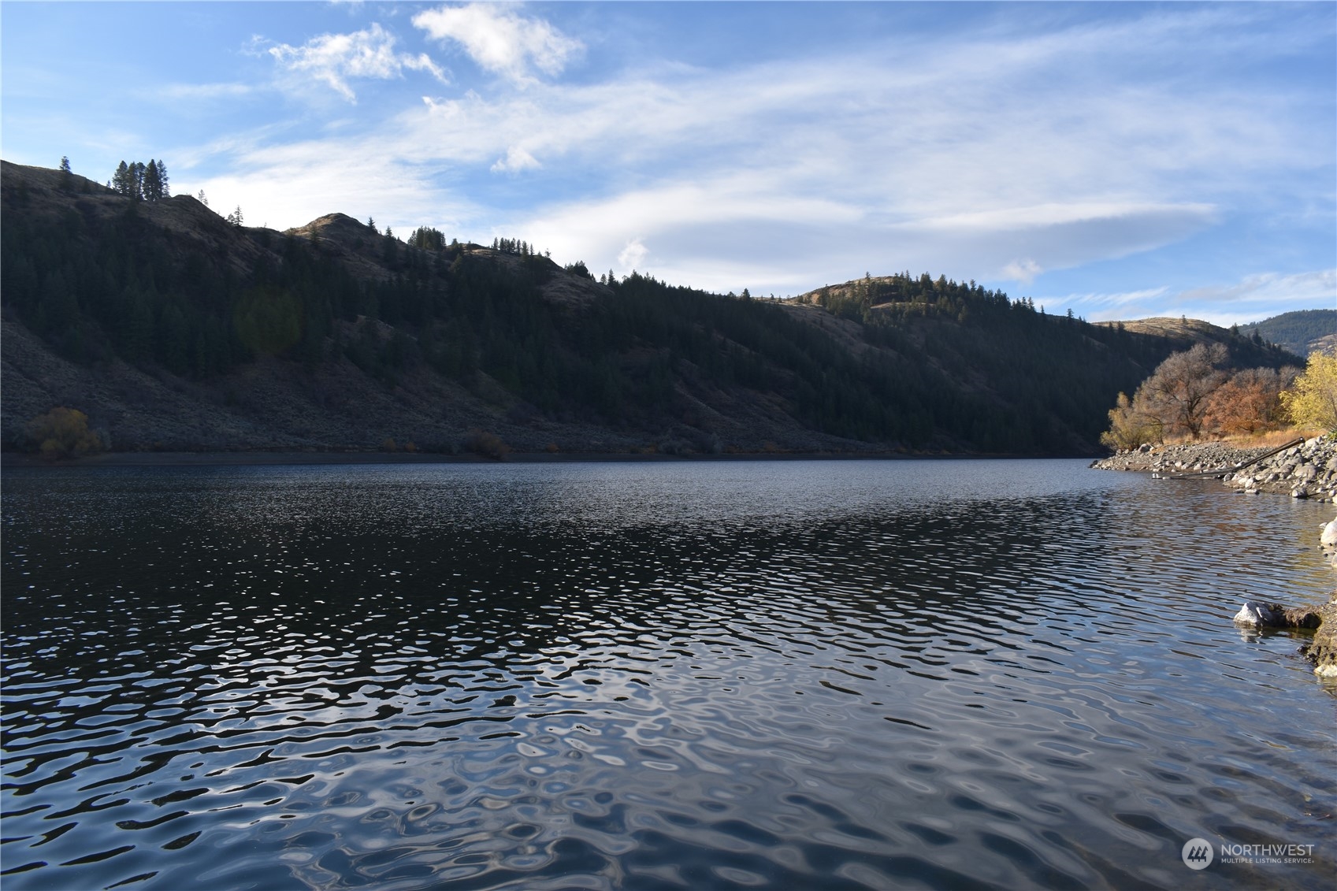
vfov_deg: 47.9
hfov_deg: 67.4
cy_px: 446
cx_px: 668
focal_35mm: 27
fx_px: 1003
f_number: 8
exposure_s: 1/200
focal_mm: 18
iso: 100
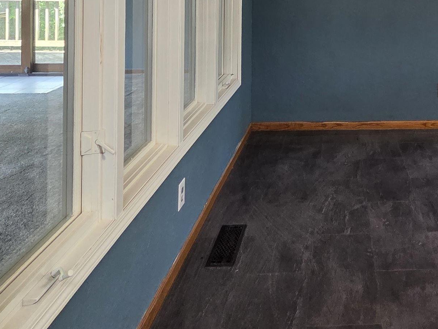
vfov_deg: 36.5
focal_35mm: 33
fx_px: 418
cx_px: 374
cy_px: -31
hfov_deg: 50.6
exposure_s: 1/100
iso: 320
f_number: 2.2
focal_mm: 2.2
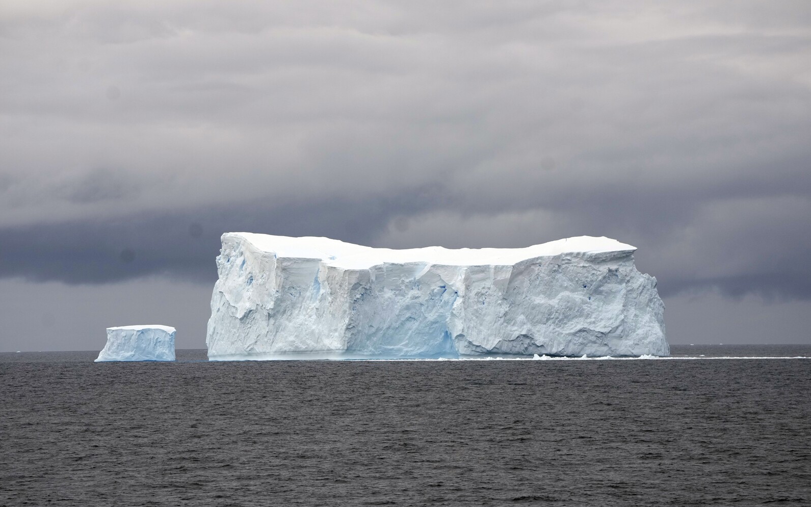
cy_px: 272
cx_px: 407
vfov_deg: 6.4
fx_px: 4531
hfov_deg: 10.2
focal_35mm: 205
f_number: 5.6
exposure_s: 1/4000
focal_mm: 200
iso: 640
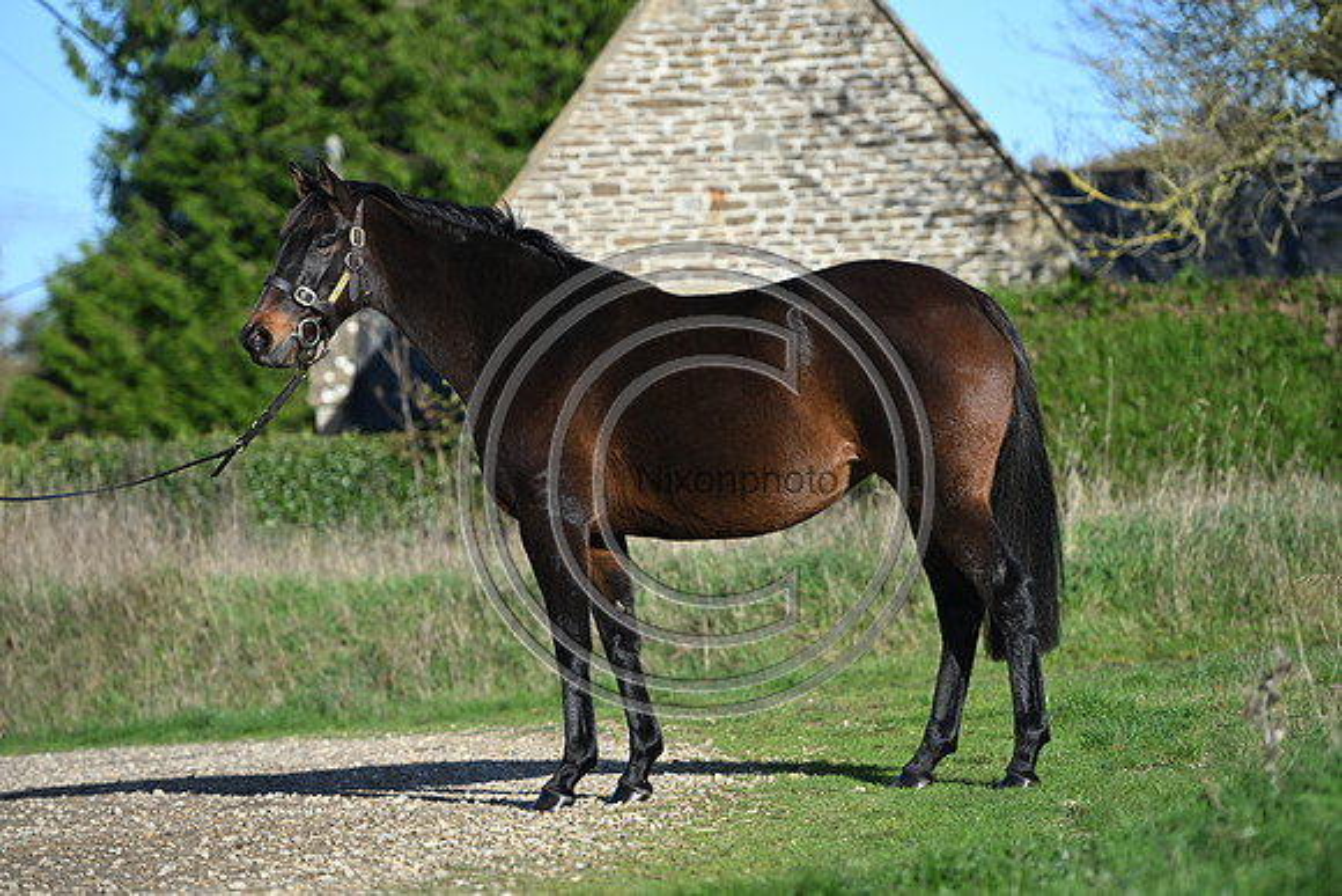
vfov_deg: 8.9
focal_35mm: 155
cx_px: 671
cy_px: 448
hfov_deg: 13.2
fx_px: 5779
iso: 140
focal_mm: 155
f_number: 3.5
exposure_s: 1/1250
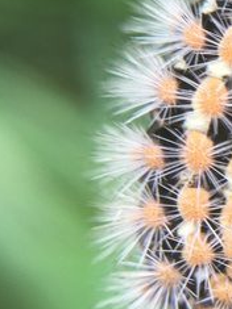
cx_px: 312
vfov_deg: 24.7
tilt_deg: -60.3
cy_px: 141
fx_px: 707
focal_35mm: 79
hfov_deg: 17.4
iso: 25
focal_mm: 4.15
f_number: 2.2
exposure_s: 1/50
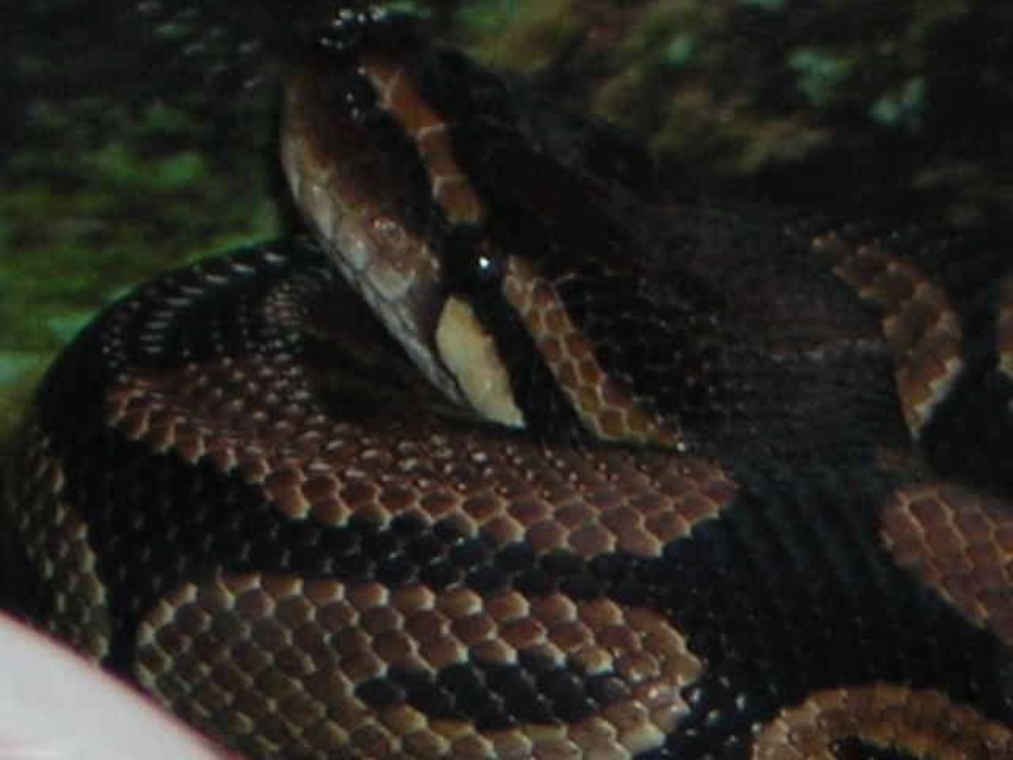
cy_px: 380
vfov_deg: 17.4
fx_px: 2487
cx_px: 506
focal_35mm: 85
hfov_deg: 23.0
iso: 50
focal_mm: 11.1
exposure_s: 1/60.1
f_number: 4.1
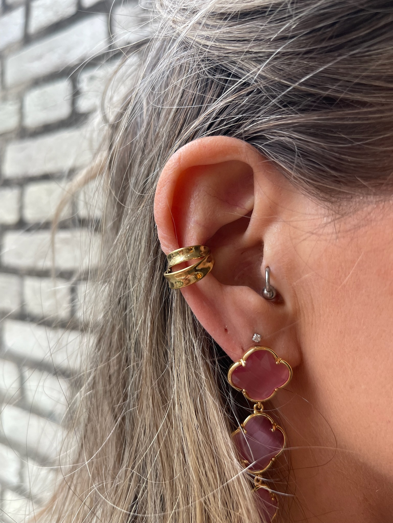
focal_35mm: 25
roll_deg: -0.3
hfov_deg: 54.9
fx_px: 378
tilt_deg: -2.4
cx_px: 196
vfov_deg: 69.4
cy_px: 262
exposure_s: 1/121
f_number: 1.6
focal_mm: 5.1
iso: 80
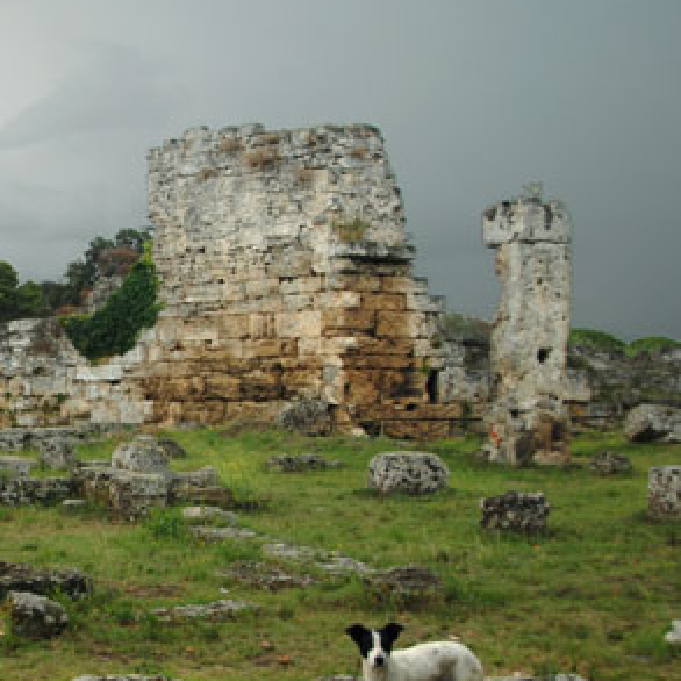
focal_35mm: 54
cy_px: 394
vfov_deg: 31.6
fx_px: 1202
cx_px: 51
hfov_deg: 30.1
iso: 100
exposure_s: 1/160
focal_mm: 20
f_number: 3.5
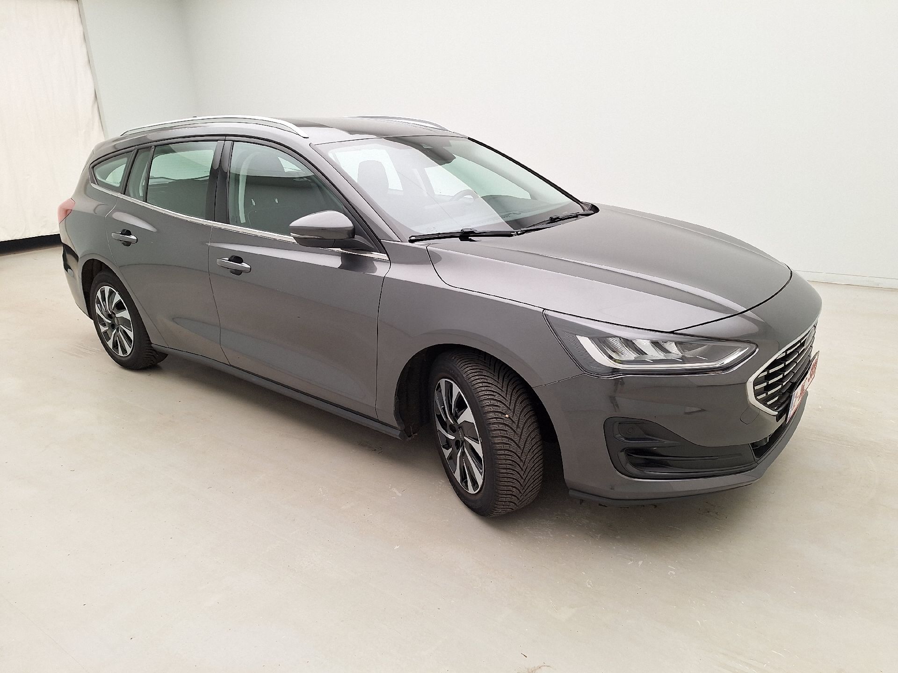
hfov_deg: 73.9
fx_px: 597
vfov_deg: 58.9
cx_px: 449
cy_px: 336
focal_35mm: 23
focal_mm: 5.54
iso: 64
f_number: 1.8
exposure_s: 1/100
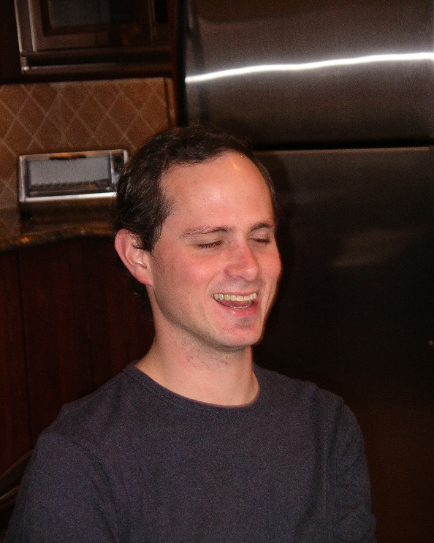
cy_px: 265
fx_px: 1654
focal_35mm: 103
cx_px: 218
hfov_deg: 14.9
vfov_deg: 18.6
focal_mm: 20.4
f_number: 3.8
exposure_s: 1/67
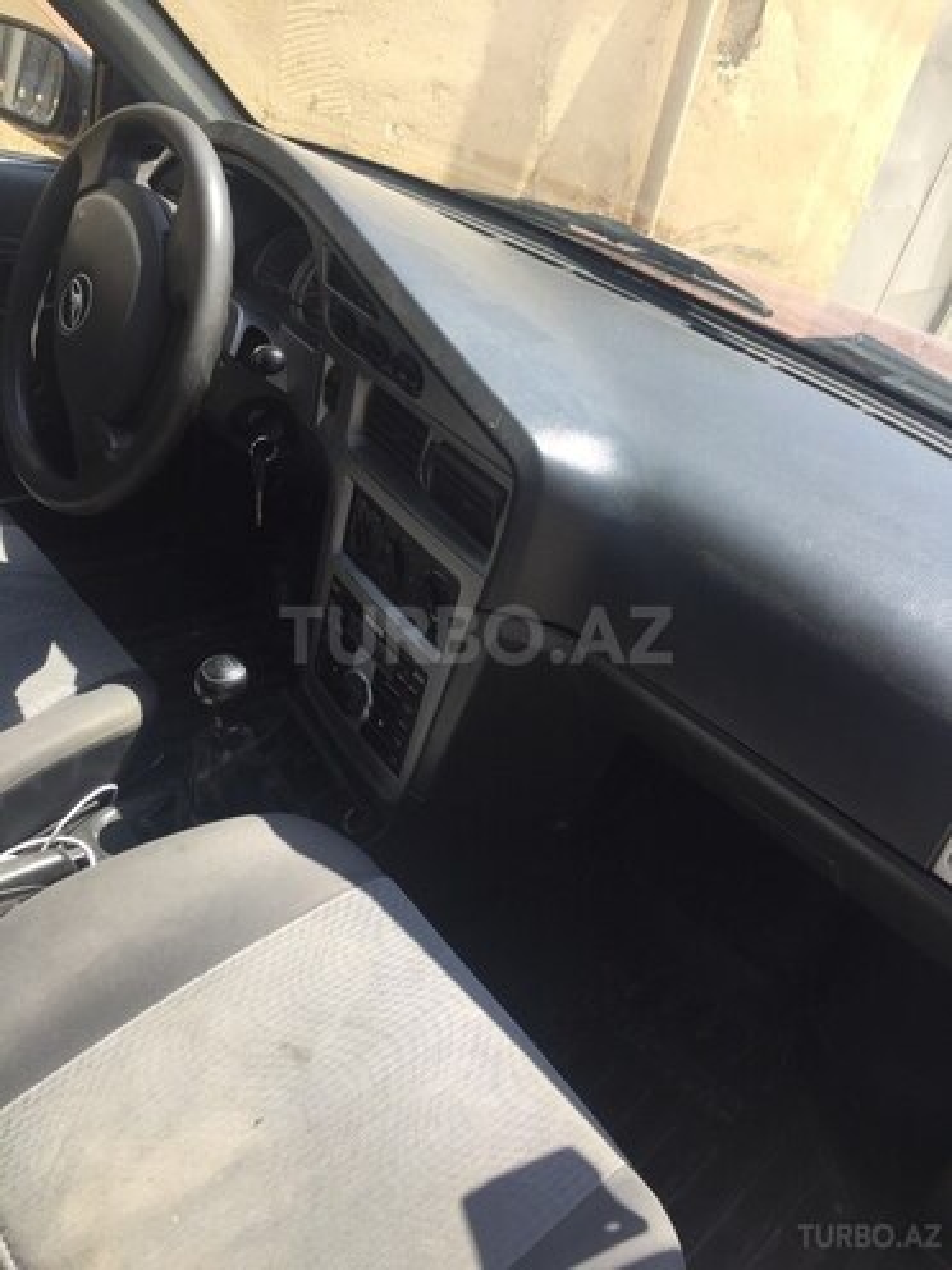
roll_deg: -16.1
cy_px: 635
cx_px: 476
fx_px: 1063
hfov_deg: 48.2
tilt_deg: -33.2
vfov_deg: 61.7
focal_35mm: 29
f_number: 2.2
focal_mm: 4.15
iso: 32
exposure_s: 1/384
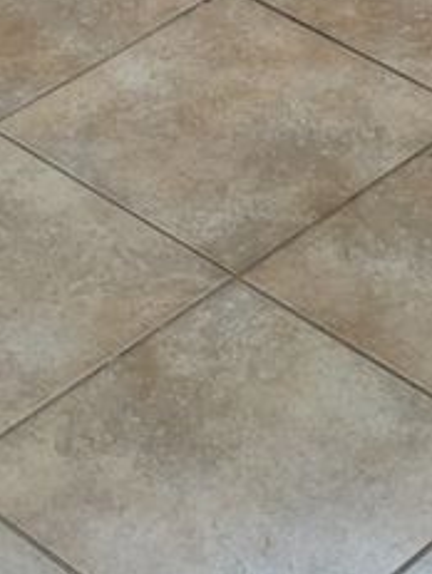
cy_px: -820
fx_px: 2688
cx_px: 283
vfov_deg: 10.4
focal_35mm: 162
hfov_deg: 9.2
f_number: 1.89
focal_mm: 5.43
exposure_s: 1/120
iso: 91
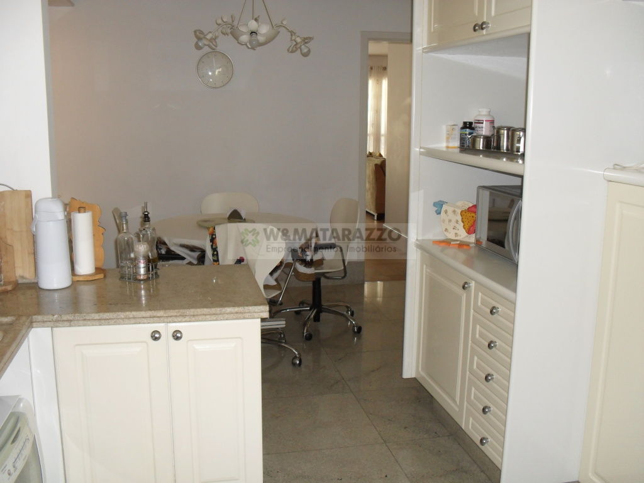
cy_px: 242
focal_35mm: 35
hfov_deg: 52.6
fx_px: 651
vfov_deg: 40.7
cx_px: 322
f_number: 3.2
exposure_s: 1/45
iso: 200
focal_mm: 6.3
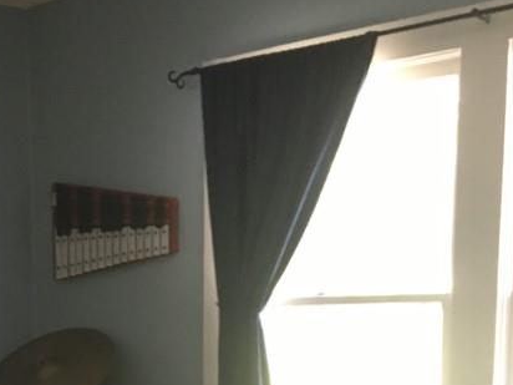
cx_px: -72
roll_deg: +1.7
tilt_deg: -9.4
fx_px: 1067
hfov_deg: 24.9
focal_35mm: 72
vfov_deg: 19.3
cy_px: 463
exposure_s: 1/30
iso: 125
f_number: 2.2
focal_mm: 4.15
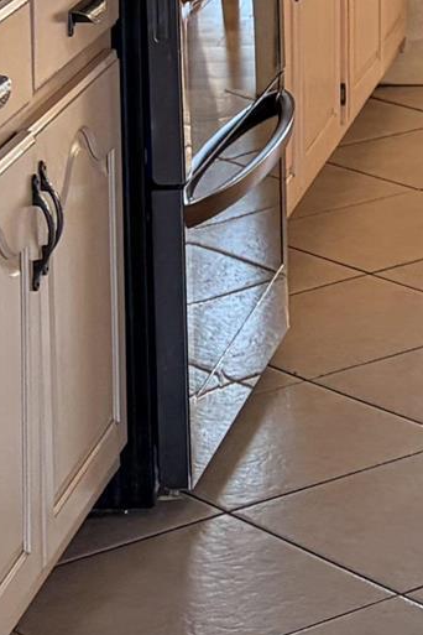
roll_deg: +0.4
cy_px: -298
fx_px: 2855
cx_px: 939
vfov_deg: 12.1
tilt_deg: -4.0
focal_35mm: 162
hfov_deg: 8.0
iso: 125
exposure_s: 1/81
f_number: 1.6
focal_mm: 5.96
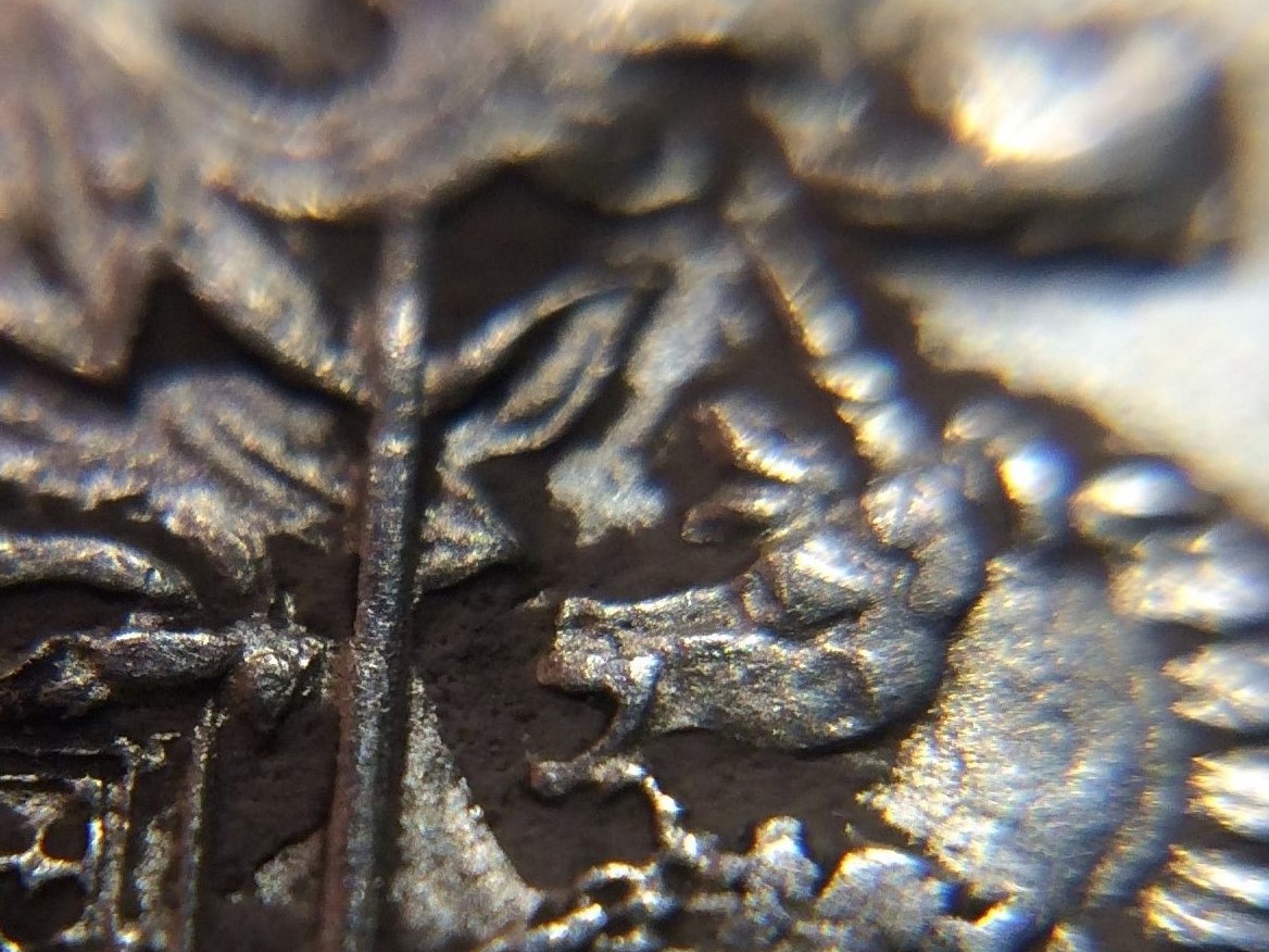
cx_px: 621
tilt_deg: -67.4
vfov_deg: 46.8
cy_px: 467
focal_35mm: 30
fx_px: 1100
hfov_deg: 60.0
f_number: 2.2
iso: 64
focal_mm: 4.15
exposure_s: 1/120
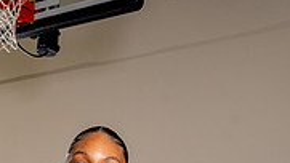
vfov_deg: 12.6
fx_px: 623
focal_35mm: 81
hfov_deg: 25.8
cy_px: 353
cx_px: 59
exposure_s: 1/200
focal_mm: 31.1
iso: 640
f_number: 7.1
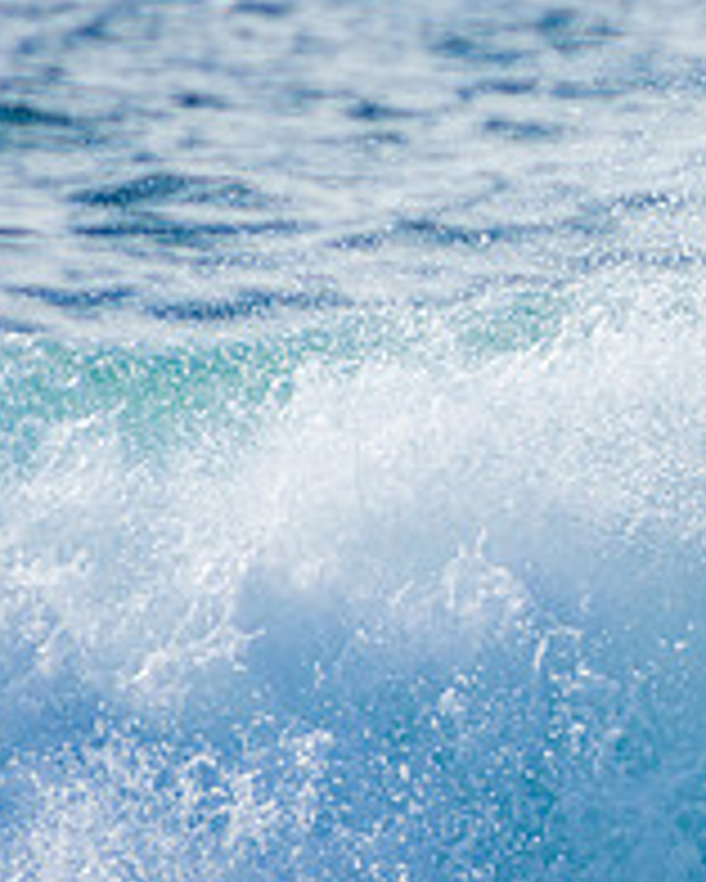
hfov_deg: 0.9
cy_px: 435
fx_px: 47055
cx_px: 1242
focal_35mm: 1803
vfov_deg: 1.1
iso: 320
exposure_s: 1/2000
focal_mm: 400
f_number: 5.6
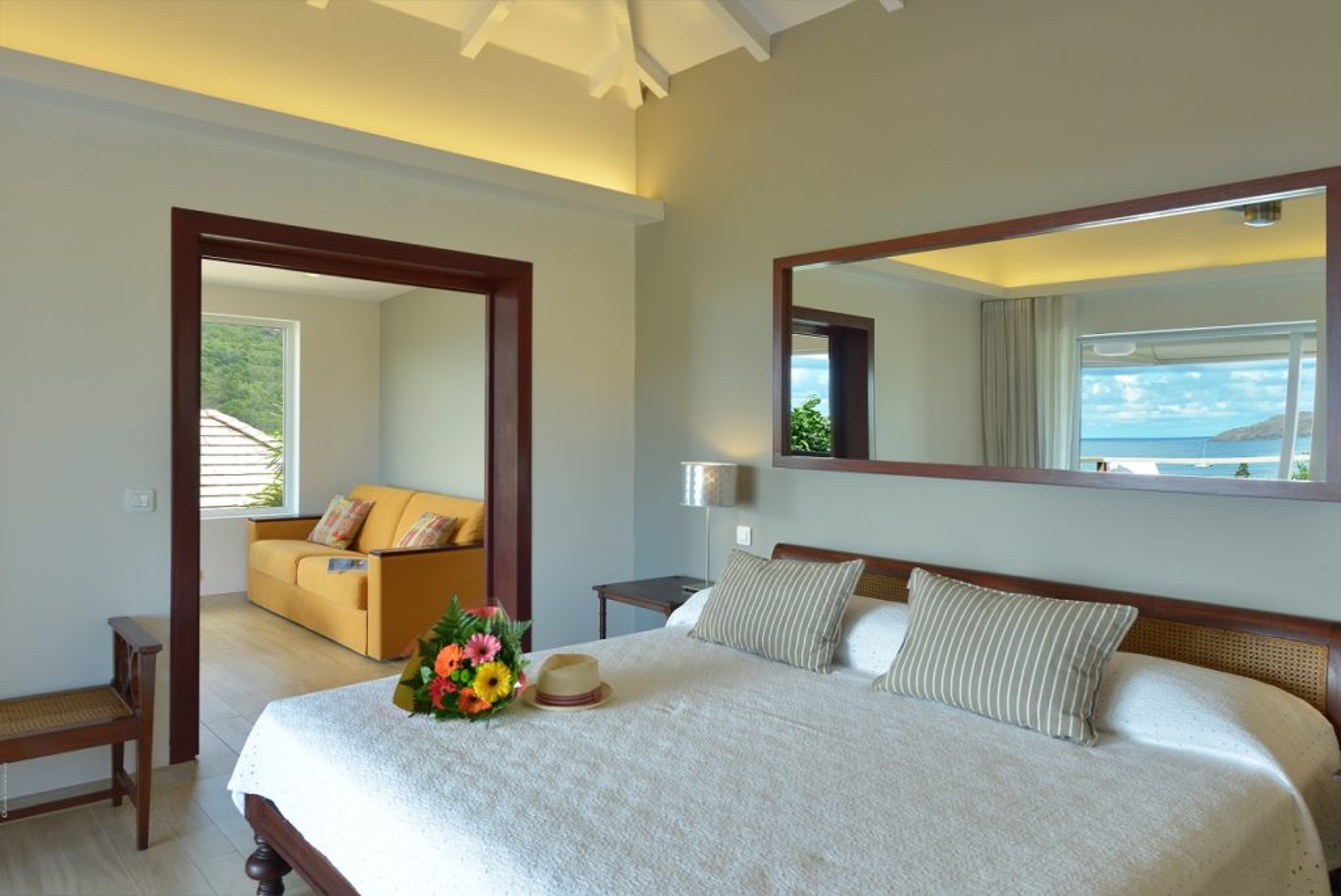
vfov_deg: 53.2
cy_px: 448
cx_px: 670
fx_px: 894
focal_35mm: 24
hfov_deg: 73.7
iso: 200
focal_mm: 24
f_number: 6.3
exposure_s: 1/20
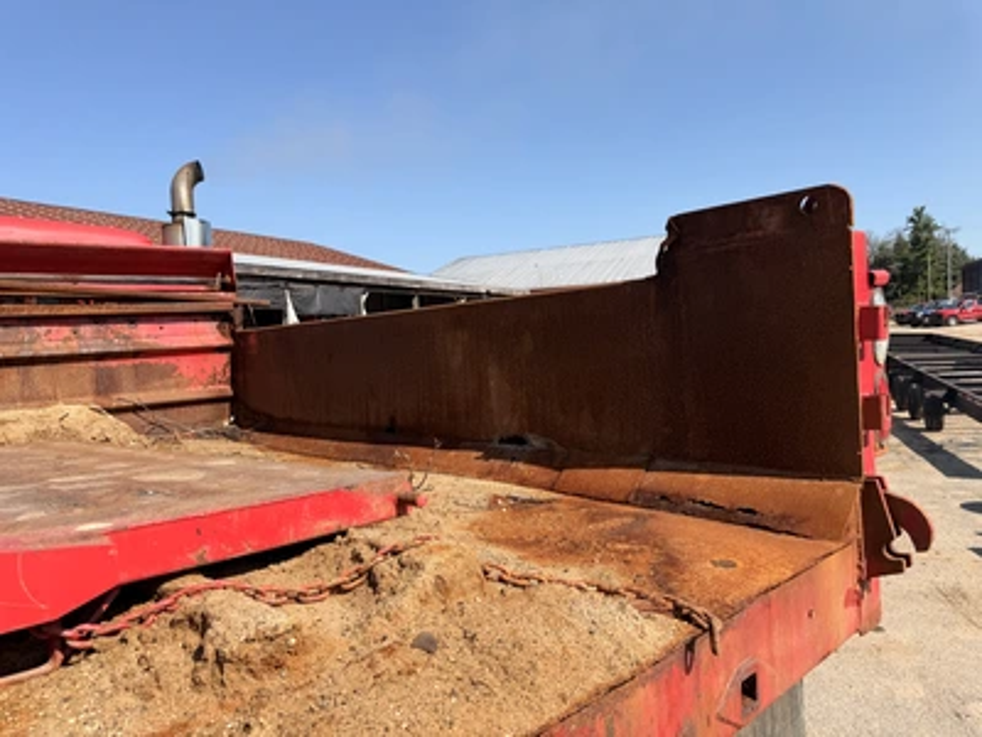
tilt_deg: -6.8
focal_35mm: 24
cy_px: 368
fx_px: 681
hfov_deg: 71.6
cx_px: 491
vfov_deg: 56.8
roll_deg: +0.7
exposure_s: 1/4167
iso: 80
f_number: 1.78
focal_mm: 6.76
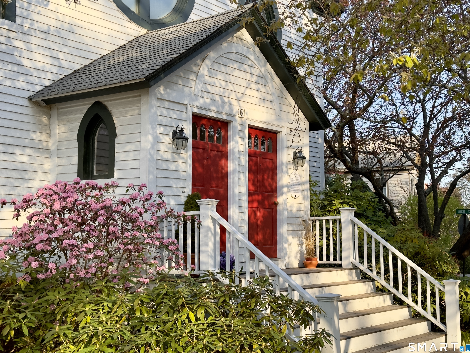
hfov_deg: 38.9
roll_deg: +1.0
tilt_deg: +4.2
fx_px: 665
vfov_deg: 29.7
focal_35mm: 49
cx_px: 240
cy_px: 175
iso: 64
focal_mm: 6.86
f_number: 1.78
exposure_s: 1/1120
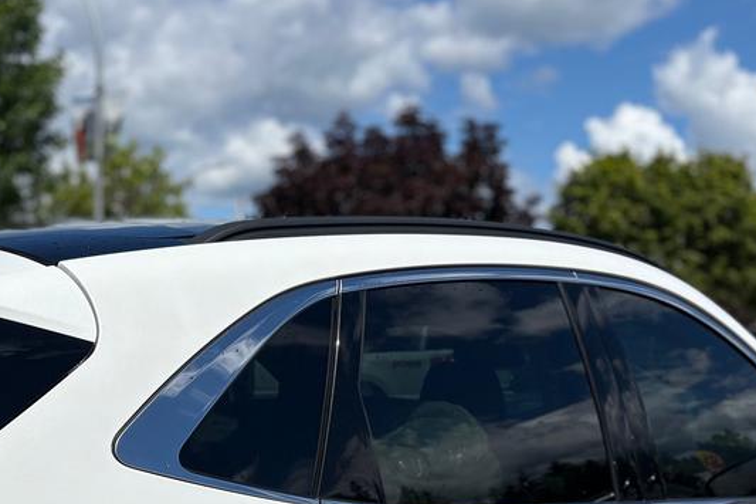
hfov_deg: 30.5
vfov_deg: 19.3
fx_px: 1364
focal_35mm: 65
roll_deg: -0.2
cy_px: 654
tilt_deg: -11.4
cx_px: 204
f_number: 1.6
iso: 50
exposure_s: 1/10101
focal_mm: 5.96
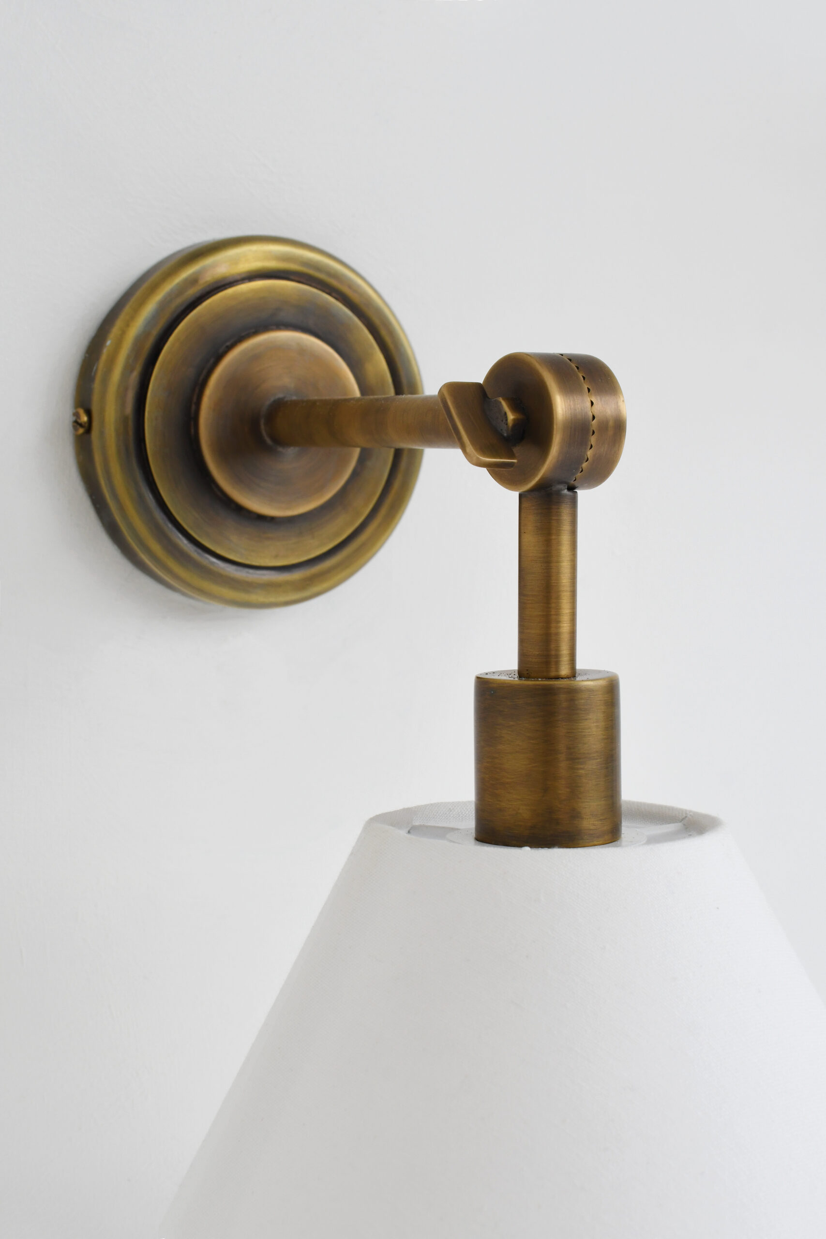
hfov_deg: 26.0
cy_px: 620
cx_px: 413
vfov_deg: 38.2
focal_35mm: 52
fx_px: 1789
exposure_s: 1/160
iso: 400
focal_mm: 35
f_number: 10
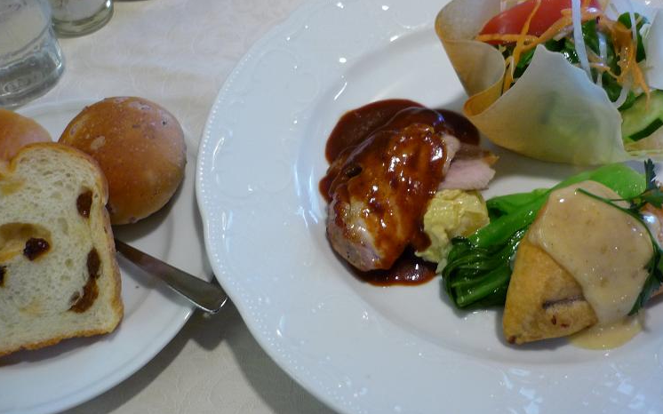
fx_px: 650
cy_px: 181
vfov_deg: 35.3
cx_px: 332
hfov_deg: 54.0
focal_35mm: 36
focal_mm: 5.5
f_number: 2.8
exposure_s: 1/30
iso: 200
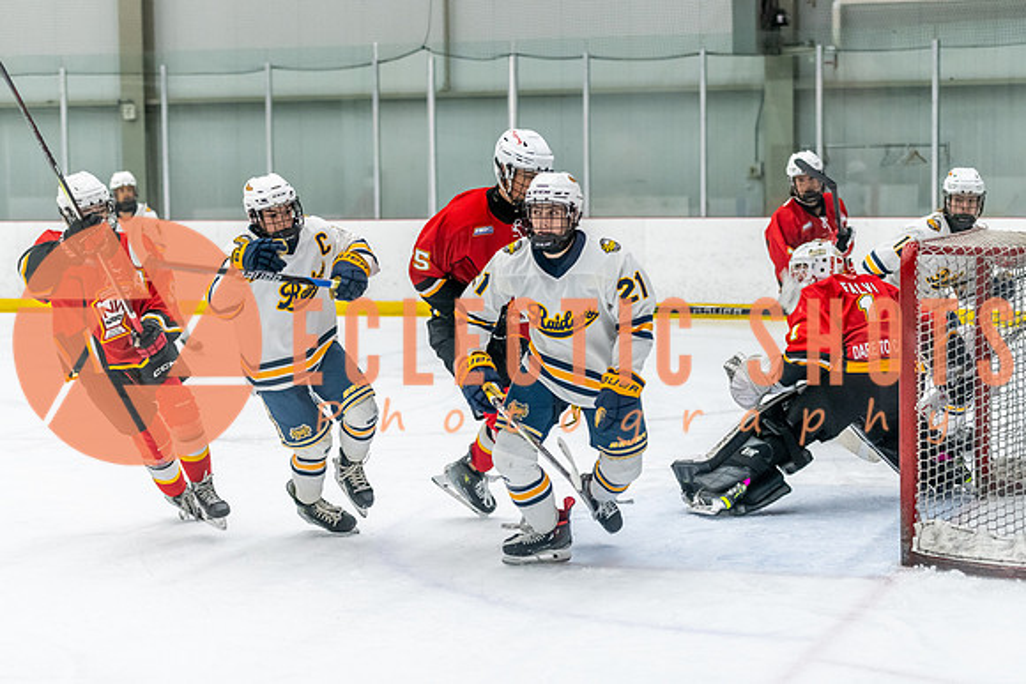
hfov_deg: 25.0
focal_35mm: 81
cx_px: 551
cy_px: 348
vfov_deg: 16.9
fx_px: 2310
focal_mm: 70
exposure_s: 1/800
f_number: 2.8
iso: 3200
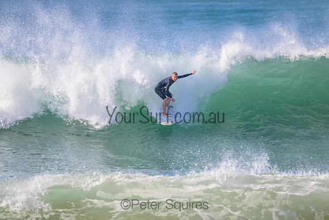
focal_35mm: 800
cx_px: 164
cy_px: 110
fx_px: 7312
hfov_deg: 2.6
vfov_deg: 1.7
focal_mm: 800
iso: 2000
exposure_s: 1/2000
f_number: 11
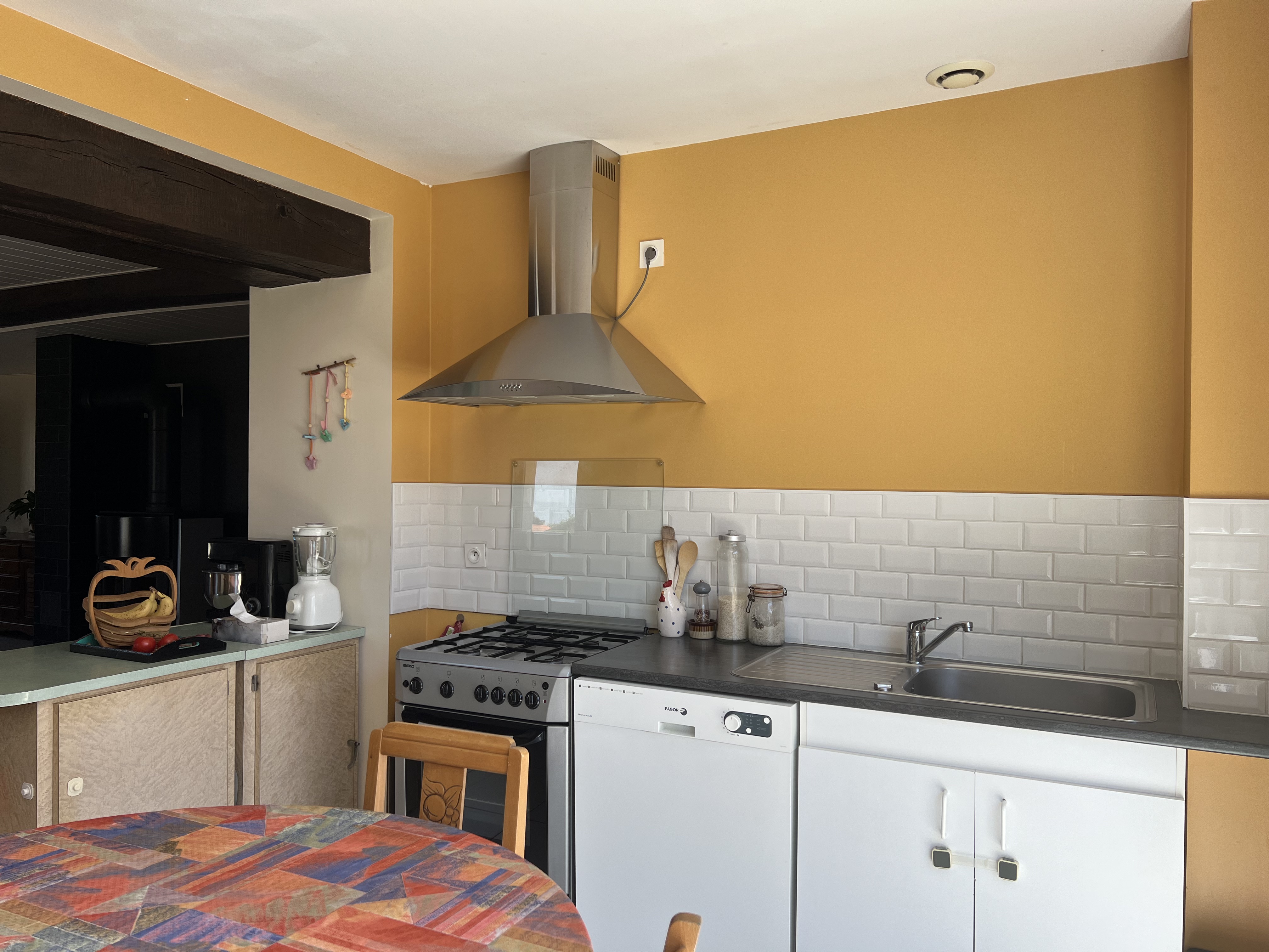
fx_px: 953
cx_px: 634
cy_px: 476
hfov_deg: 67.3
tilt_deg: -0.3
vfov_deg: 53.1
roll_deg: -0.3
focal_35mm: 26
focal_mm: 5.7
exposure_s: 1/388
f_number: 1.5
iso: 50
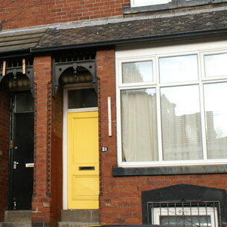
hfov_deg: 23.4
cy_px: 92
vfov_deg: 24.3
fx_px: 527
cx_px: 7
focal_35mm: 71
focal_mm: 28
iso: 100
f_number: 7.1
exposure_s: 1/125
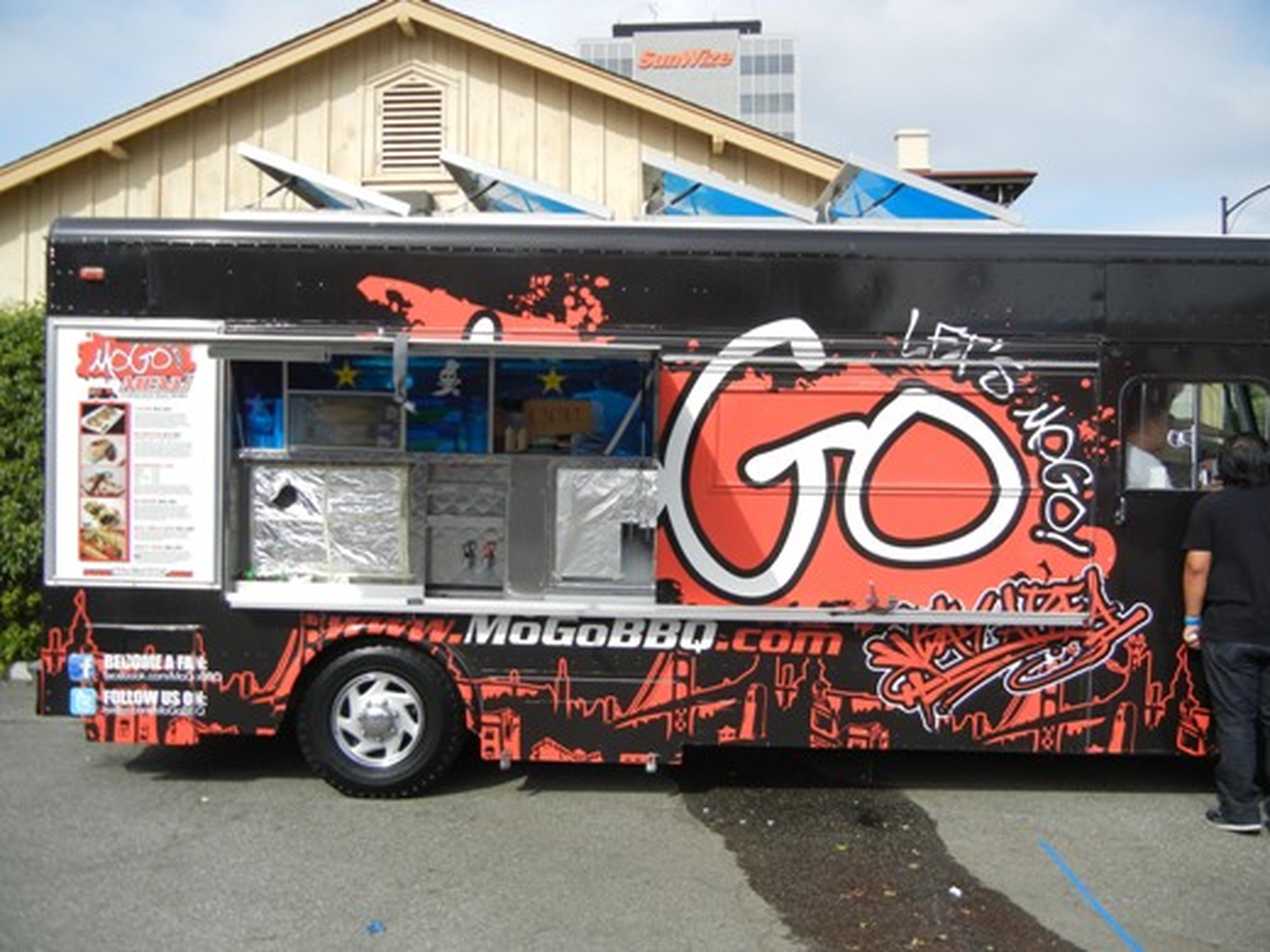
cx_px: 635
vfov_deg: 46.8
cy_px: 476
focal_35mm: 30
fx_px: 1101
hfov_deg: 60.0
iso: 160
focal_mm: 5.4
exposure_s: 1/315
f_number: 7
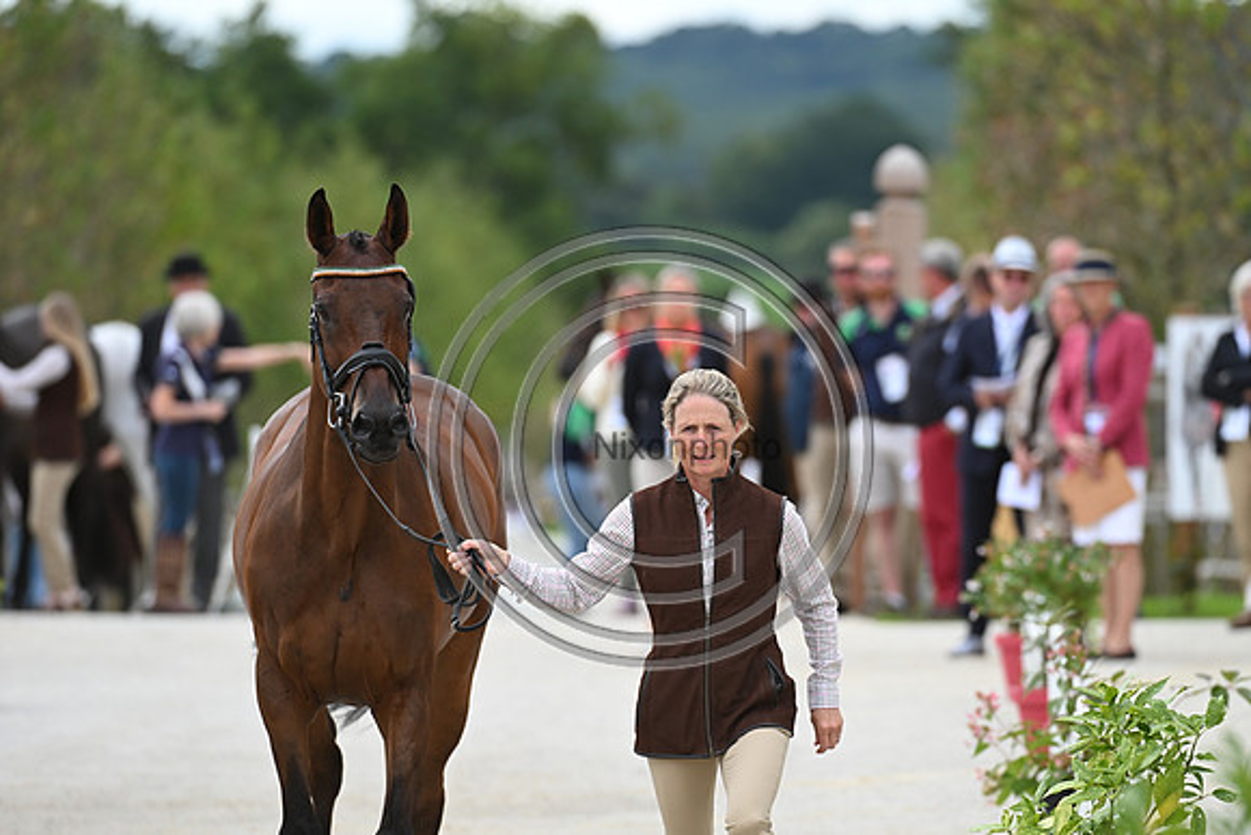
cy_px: 418
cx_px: 626
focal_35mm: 400
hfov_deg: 5.2
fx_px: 13903
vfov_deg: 3.4
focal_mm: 400
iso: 720
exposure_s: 1/1250
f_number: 5.6
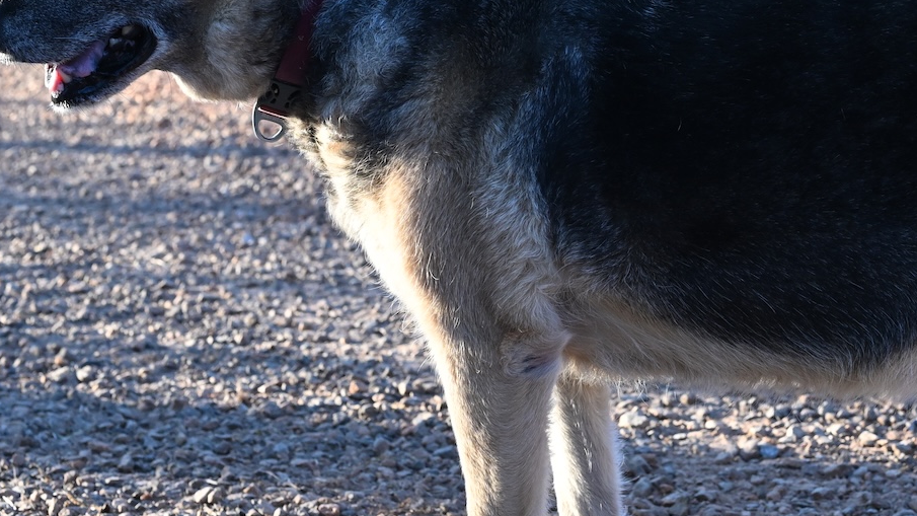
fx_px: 2553
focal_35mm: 105
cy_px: 131
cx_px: 665
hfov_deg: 20.2
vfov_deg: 11.5
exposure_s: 1/640
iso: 1600
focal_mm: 50
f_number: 6.3
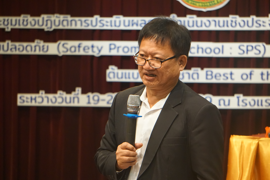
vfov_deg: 6.1
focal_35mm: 224
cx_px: 135
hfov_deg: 9.2
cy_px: 90
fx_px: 1676
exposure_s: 1/40
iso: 3200
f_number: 5.6
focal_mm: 149
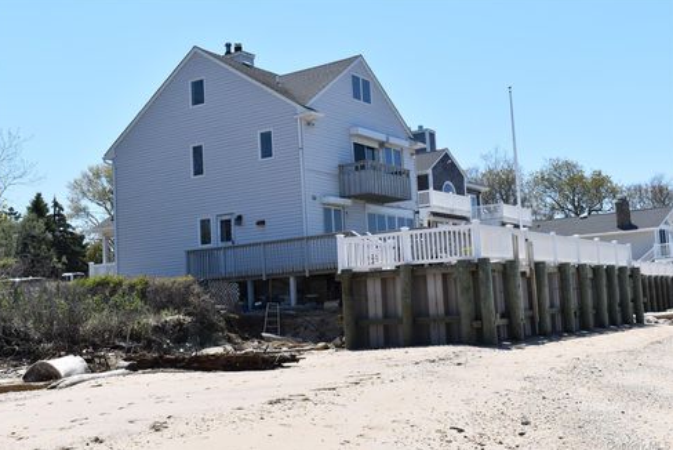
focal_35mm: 45
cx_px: 330
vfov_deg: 30.2
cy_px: 223
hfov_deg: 44.0
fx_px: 833
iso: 100
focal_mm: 29
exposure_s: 1/250
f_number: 8
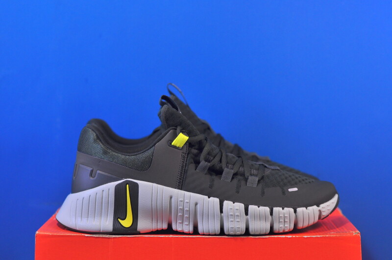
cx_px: 196
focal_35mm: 75
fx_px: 816
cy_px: 130
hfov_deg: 27.0
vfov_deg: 18.1
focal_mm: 50
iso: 250
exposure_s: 1/320
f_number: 2.8
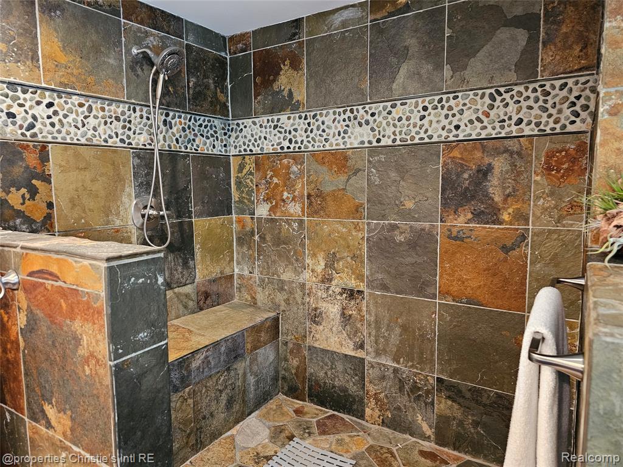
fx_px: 414
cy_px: 234
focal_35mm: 23
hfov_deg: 73.9
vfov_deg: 58.9
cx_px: 312
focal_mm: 6.3
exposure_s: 1/40
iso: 640
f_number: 1.7
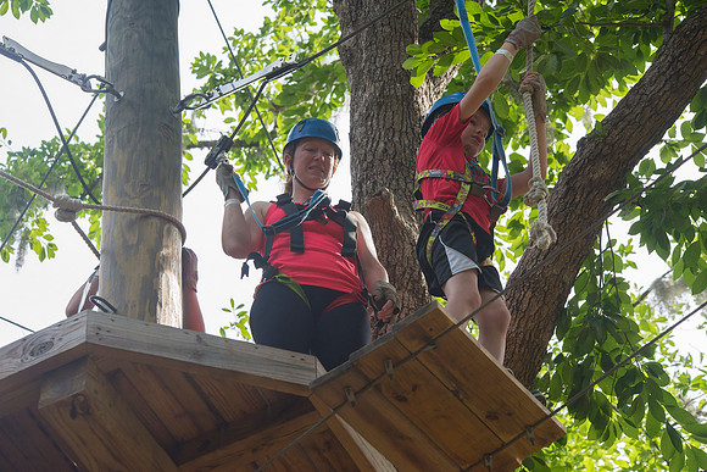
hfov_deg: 15.8
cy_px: 236
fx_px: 2554
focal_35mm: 130
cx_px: 354
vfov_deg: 10.6
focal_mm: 130
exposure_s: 1/1000
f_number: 8
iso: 1250
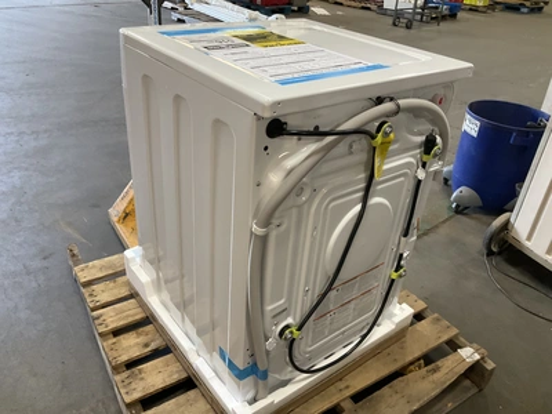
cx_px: 276
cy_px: 207
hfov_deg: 61.7
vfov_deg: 48.2
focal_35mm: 29
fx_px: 462
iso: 125
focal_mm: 3
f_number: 1.8
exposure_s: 1/60
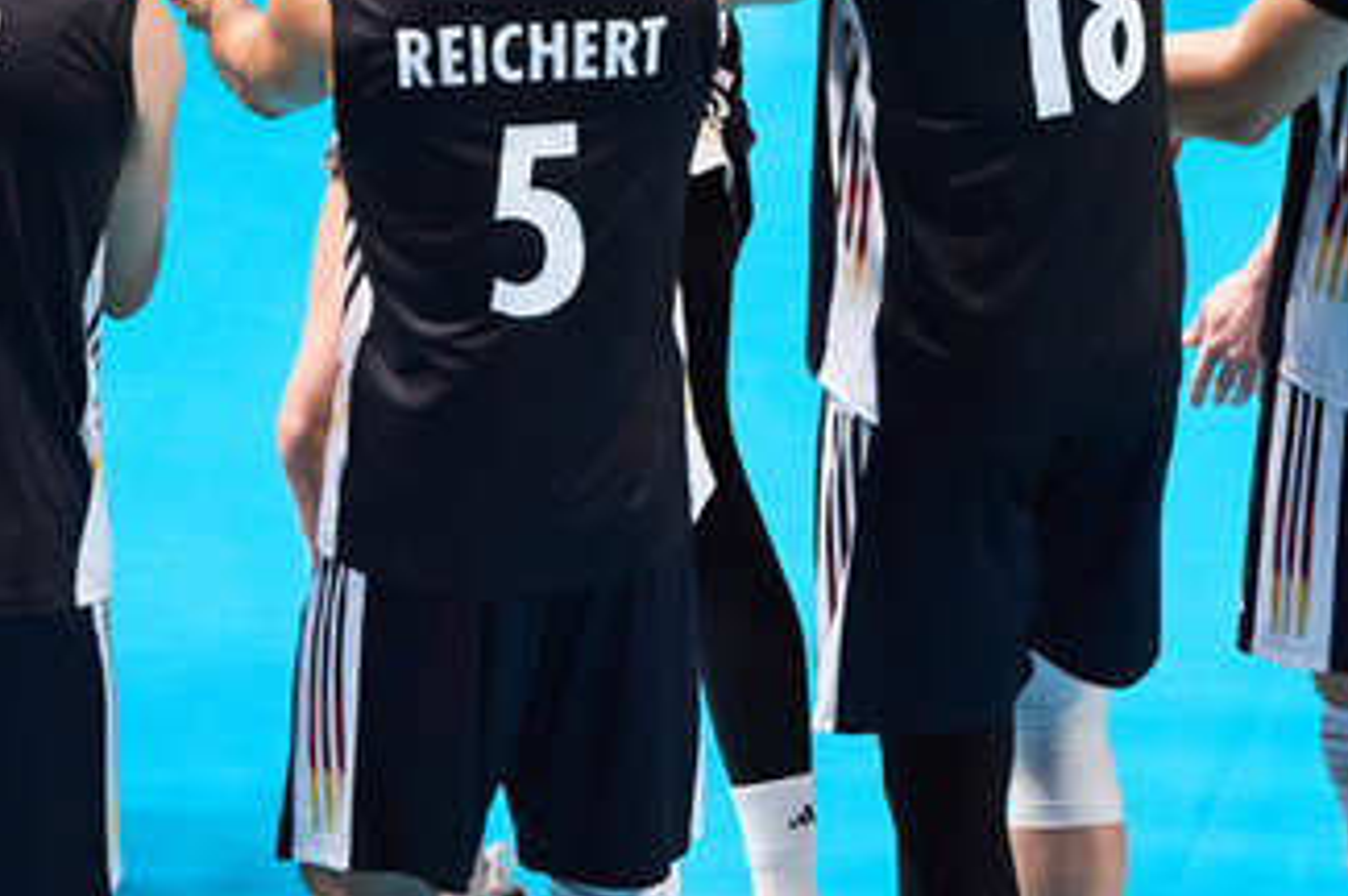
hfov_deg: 3.3
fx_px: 23603
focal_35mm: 631
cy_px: -338
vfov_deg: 2.2
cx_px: 552
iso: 1250
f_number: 3.5
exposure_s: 1/1600
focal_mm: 200
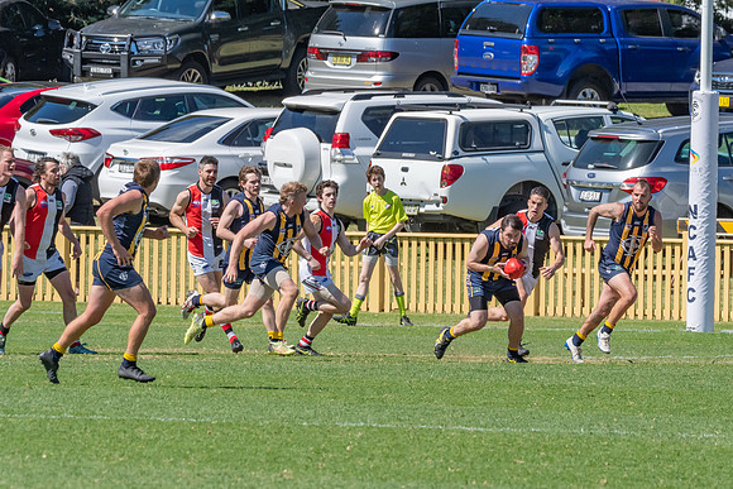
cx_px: 435
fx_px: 10866
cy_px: 290
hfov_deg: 3.9
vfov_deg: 2.6
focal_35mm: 534
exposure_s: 1/1600
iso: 800
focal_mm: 300
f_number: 13
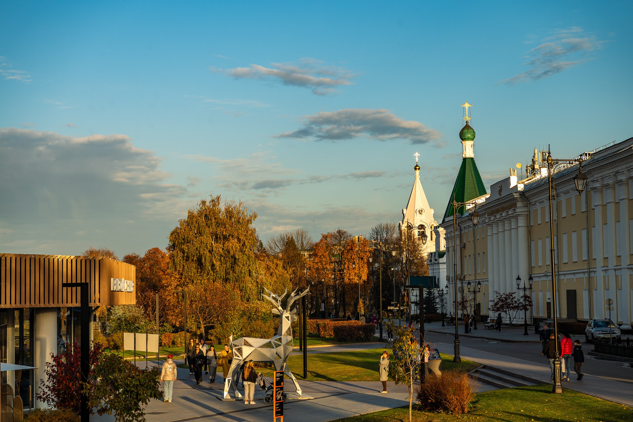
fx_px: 1231
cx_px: 316
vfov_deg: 19.5
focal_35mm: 70
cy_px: 211
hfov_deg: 28.8
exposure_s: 1/200
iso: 160
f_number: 7.1
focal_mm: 70
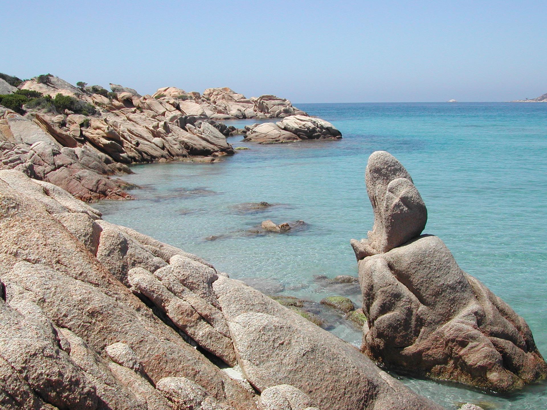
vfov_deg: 37.7
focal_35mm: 38
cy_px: 205
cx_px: 274
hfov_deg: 49.0
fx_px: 600
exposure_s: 1/224
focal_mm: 8
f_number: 7.6
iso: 100
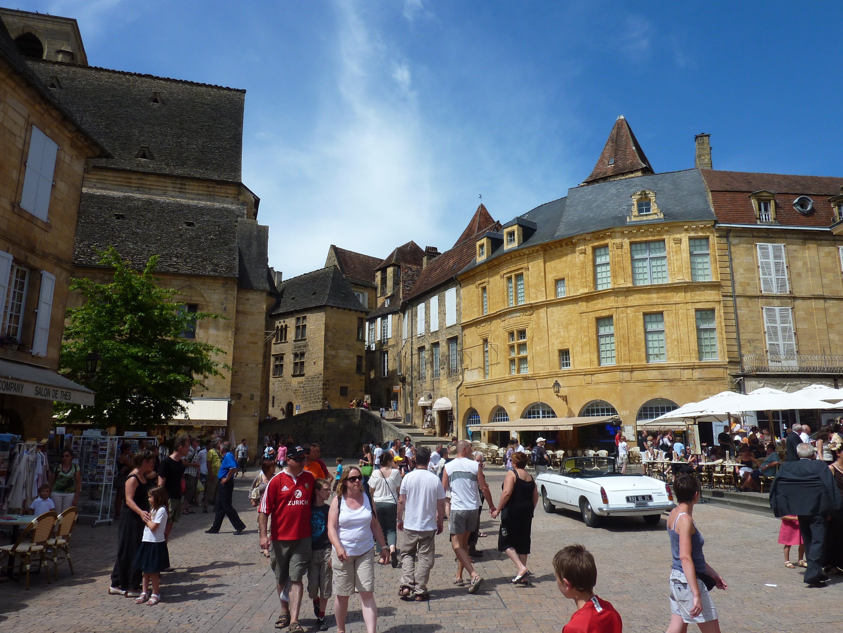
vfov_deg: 54.9
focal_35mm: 25
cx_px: 422
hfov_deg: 69.4
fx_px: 609
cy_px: 316
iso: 80
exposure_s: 1/500
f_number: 5
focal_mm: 4.1
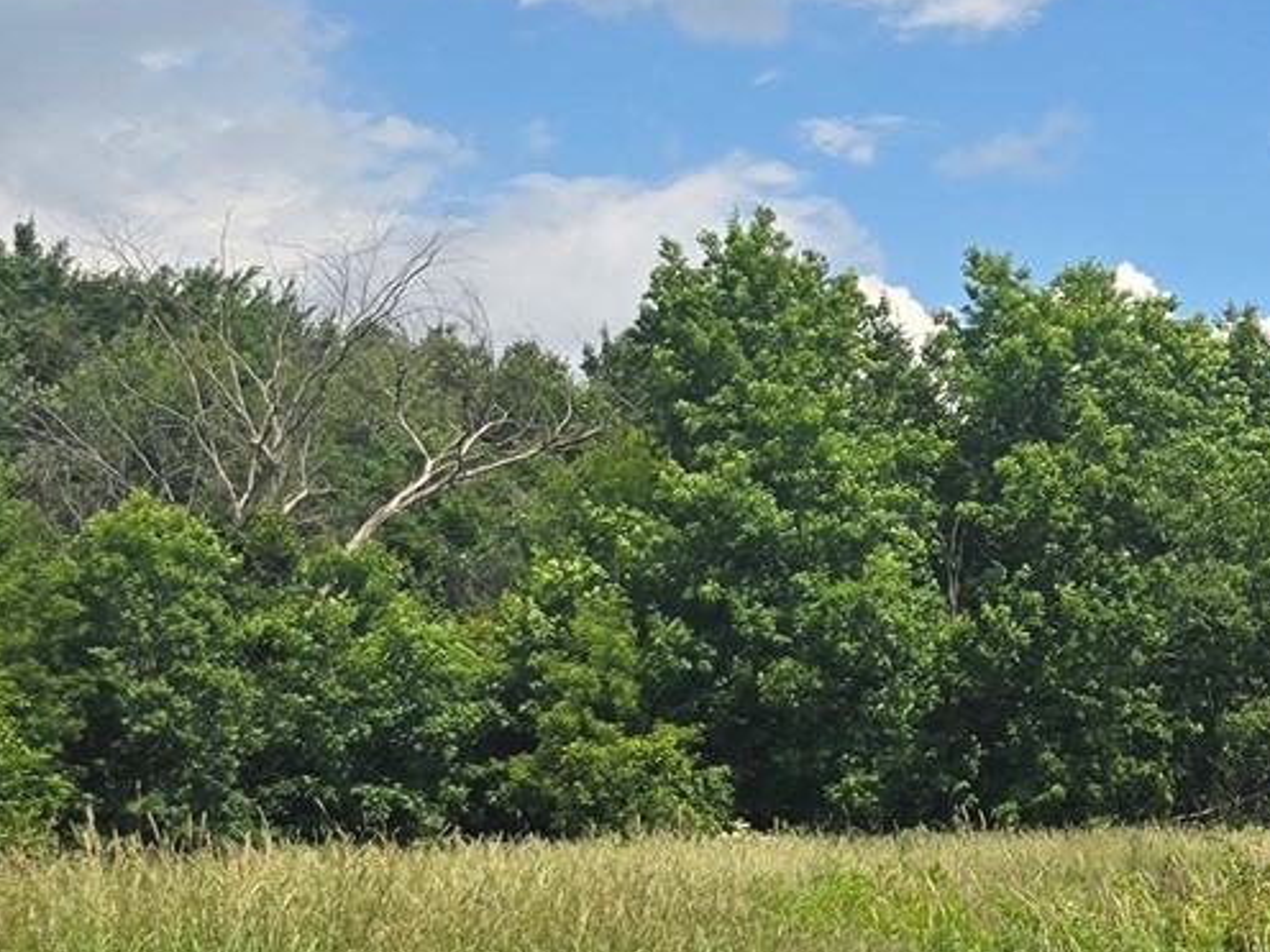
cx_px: 2415
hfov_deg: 16.5
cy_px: 829
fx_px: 3485
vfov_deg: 15.4
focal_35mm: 95
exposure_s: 1/924
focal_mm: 6.3
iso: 12
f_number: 1.7
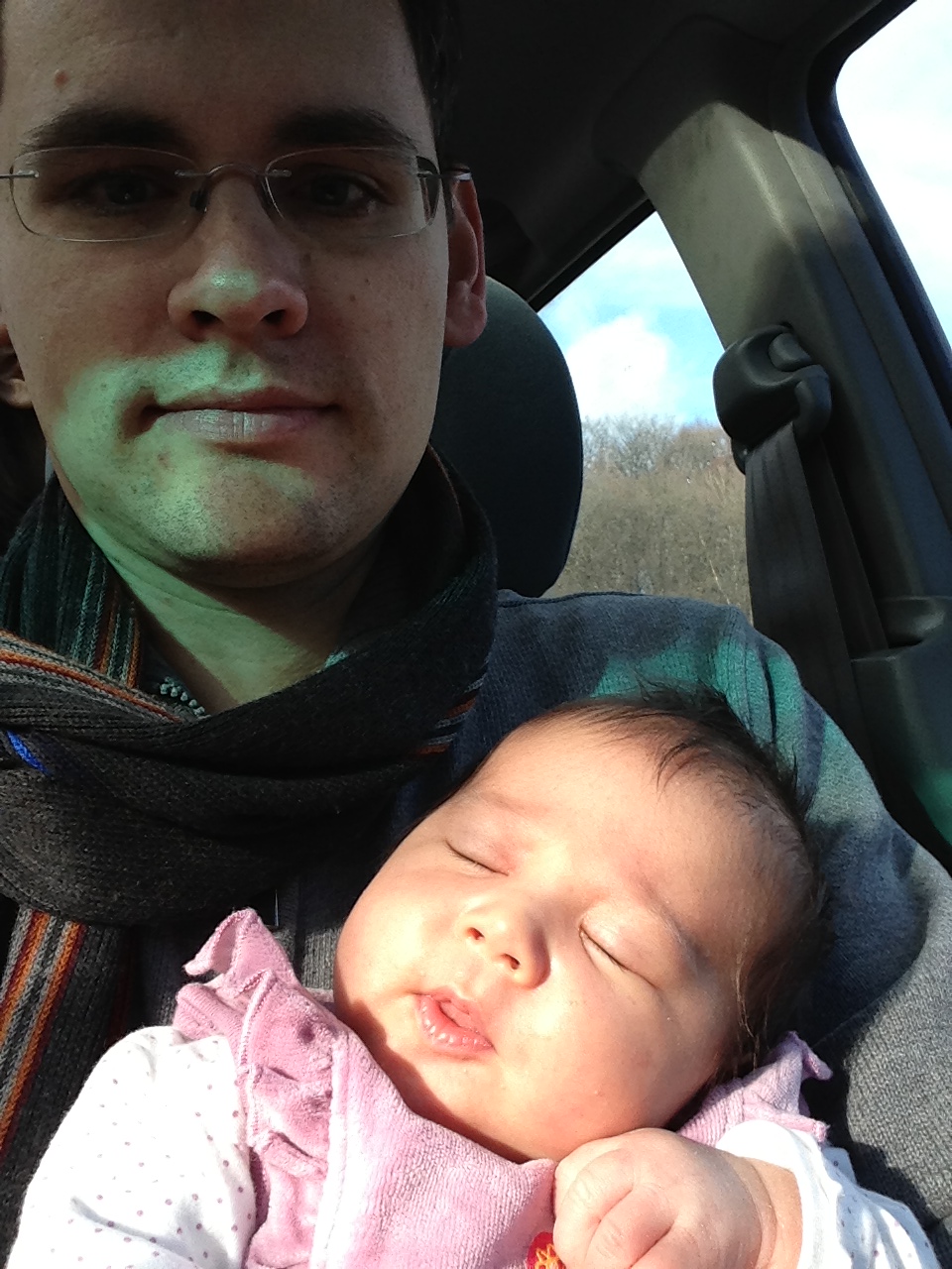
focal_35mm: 35
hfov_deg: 40.7
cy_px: 634
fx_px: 1283
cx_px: 476
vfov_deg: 52.6
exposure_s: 1/312
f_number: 2.4
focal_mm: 2.18
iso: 32
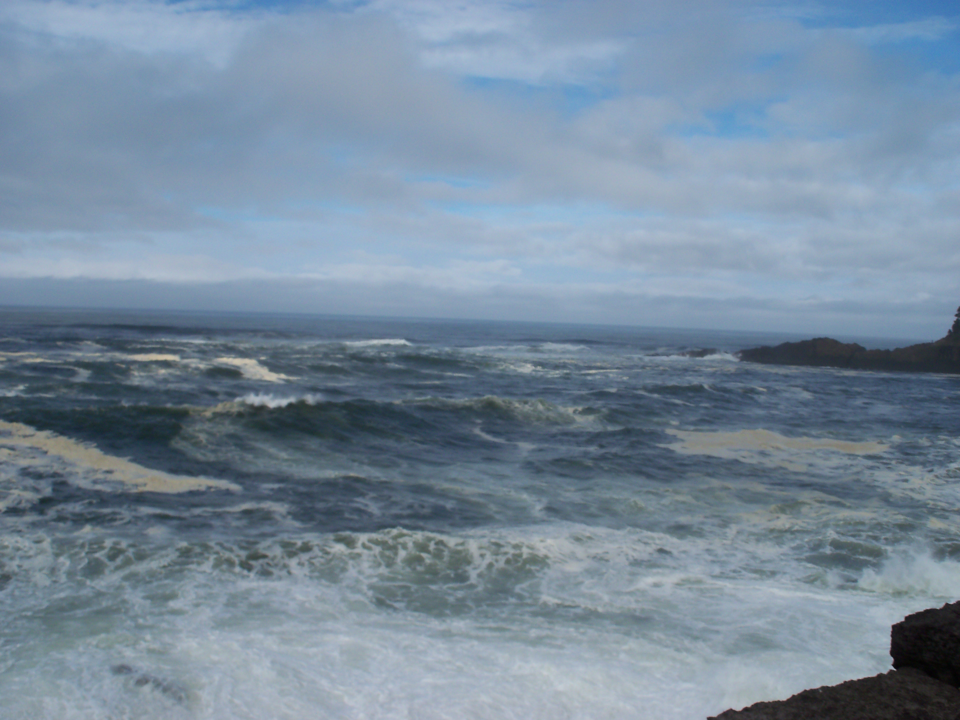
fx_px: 971
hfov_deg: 52.6
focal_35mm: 35
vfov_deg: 40.7
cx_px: 480
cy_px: 360
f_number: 5.5
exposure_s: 1/500
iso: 64
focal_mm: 6.3
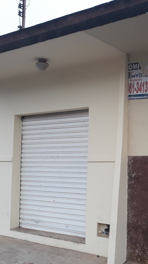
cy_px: 134
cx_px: 148
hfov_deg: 26.8
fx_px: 293
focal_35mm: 42
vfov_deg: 48.4
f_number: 1.9
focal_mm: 3.6
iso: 50
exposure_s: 1/120
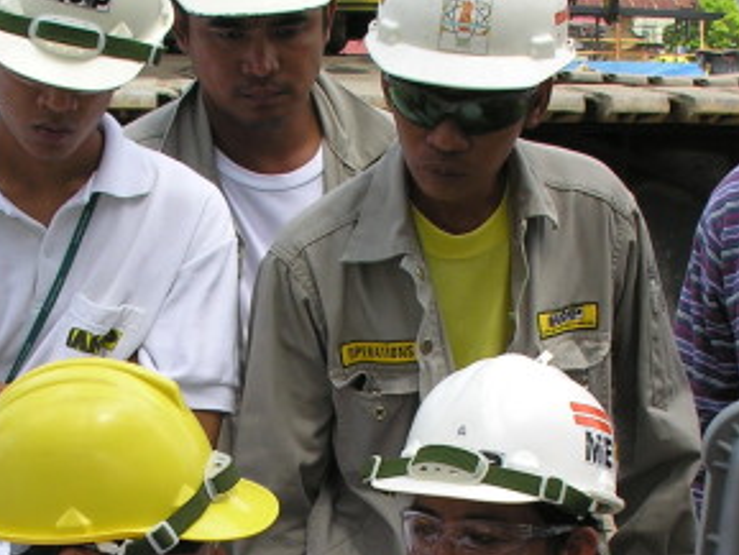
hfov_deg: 15.9
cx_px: 261
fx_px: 2648
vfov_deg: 11.8
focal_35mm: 124
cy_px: 627
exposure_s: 1/143
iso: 50
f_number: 5
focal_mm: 8.9
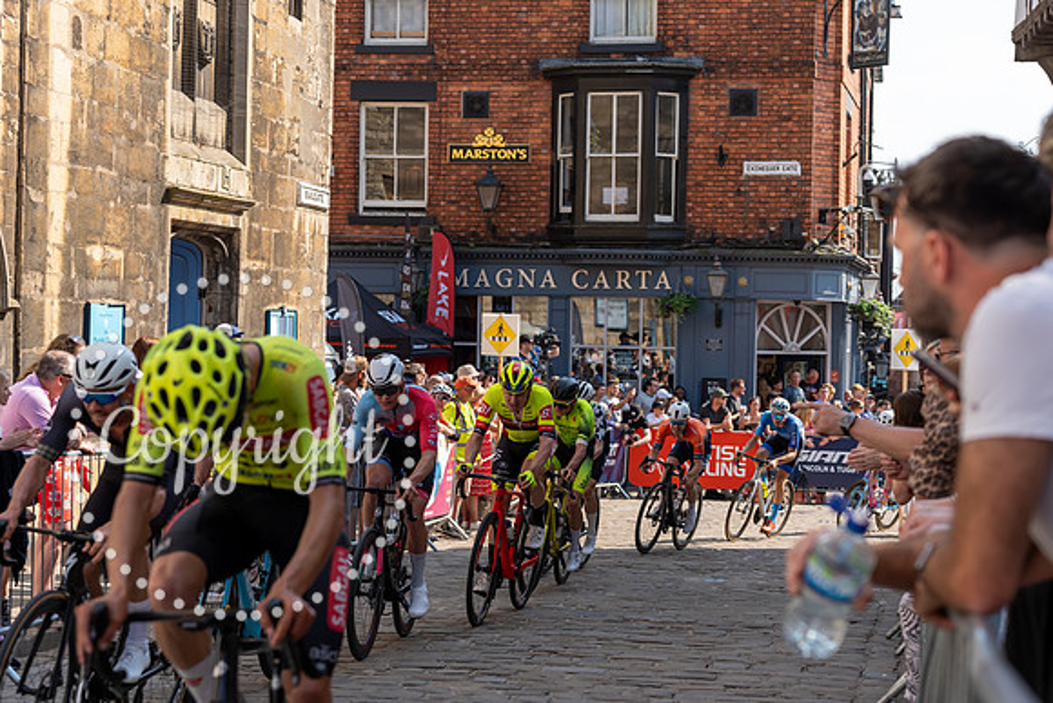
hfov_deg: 31.4
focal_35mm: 64
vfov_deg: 21.3
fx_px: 1871
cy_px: 352
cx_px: 526
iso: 100
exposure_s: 1/500
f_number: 3.5
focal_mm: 55
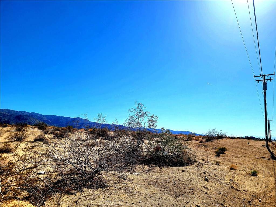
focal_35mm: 26
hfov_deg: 67.3
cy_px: 104
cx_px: 138
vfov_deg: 53.1
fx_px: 207
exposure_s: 1/10000
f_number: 1.8
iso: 40
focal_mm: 5.4
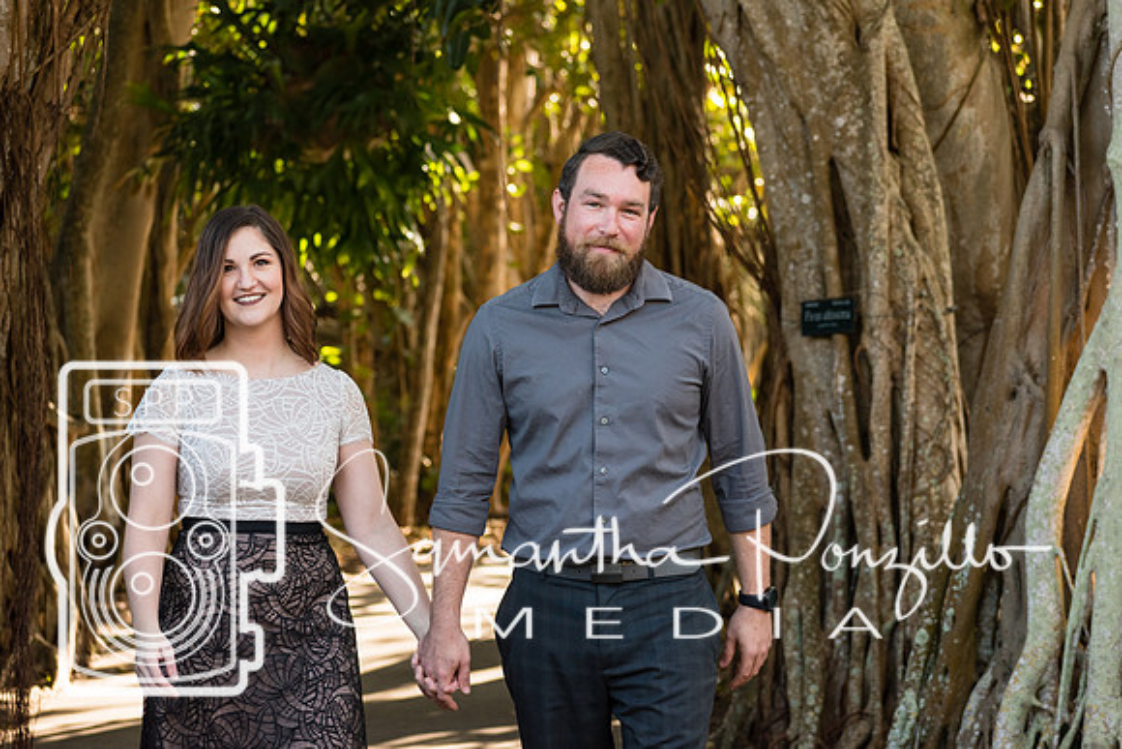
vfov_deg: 9.6
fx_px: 4442
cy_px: 374
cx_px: 561
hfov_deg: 14.4
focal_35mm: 142
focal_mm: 95
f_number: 4.8
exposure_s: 1/320
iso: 400
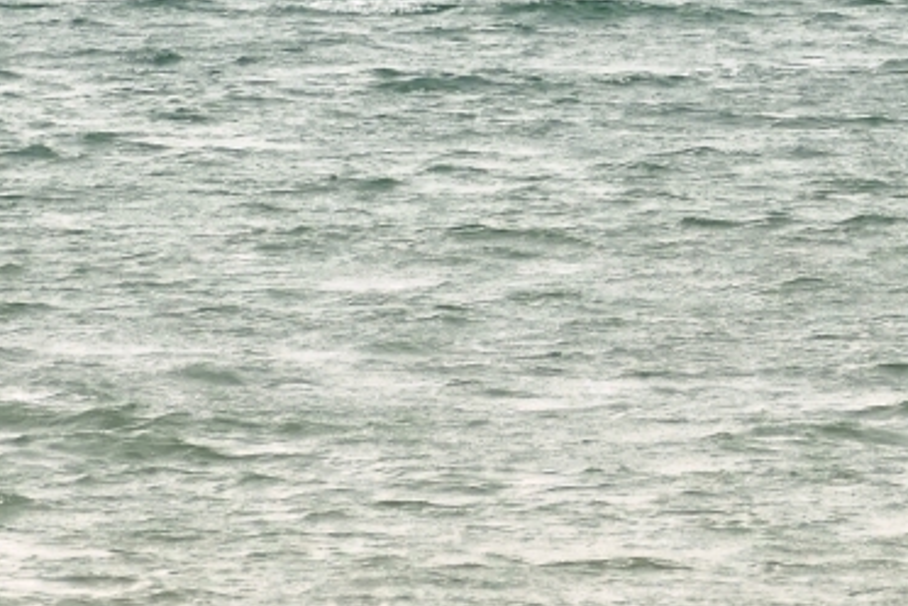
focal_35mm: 1421
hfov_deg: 1.5
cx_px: 1218
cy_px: -674
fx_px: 35838
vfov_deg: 1.0
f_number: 6.3
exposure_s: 1/320
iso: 125
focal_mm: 107.42
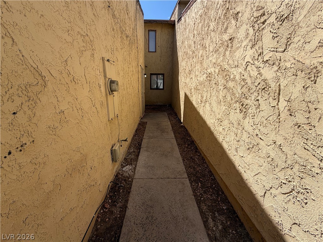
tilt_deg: -15.3
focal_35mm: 14
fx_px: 131
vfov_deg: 85.7
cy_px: 121
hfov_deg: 102.1
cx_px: 162
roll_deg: -1.0
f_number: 2.2
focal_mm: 2.22
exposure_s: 1/820
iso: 20
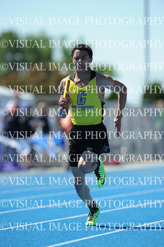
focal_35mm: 400
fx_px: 2736
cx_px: 82
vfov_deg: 5.2
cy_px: 124
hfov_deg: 3.4
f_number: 5.6
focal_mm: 400
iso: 320
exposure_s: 1/1600
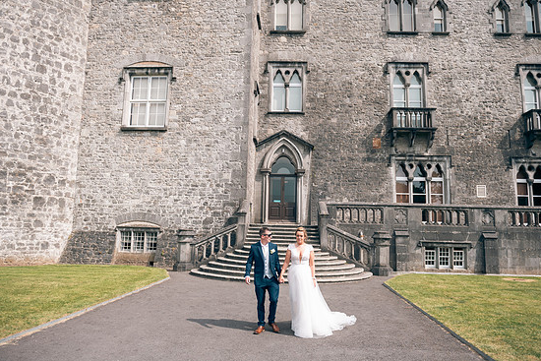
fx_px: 391
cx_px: 273
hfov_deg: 69.4
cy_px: 180
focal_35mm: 26
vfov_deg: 49.6
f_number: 3.5
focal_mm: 24
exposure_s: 1/640
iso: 64
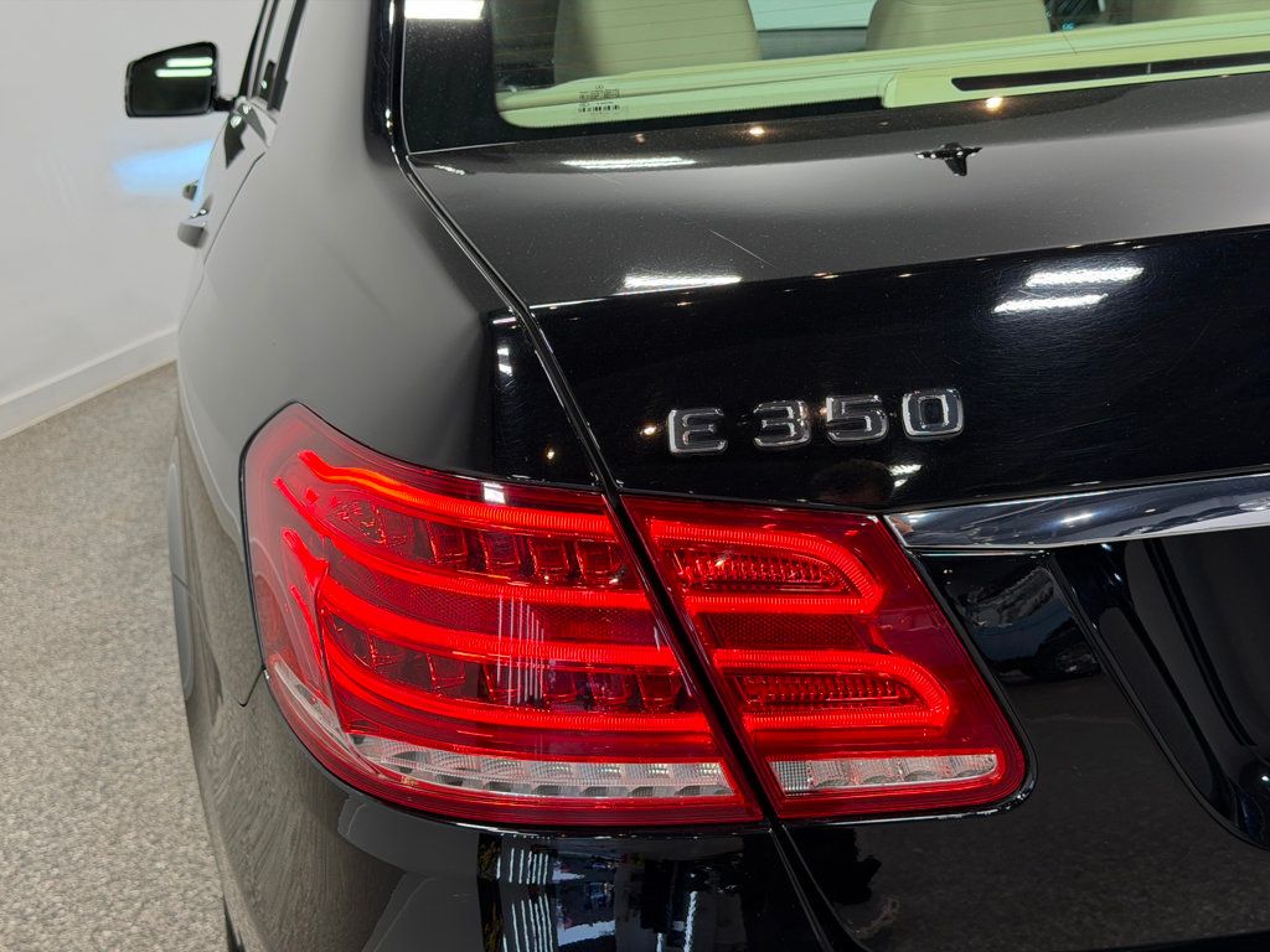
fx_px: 1761
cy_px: 476
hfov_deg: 39.7
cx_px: 635
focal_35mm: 48
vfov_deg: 30.3
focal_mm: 6.76
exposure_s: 1/120
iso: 80
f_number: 1.78
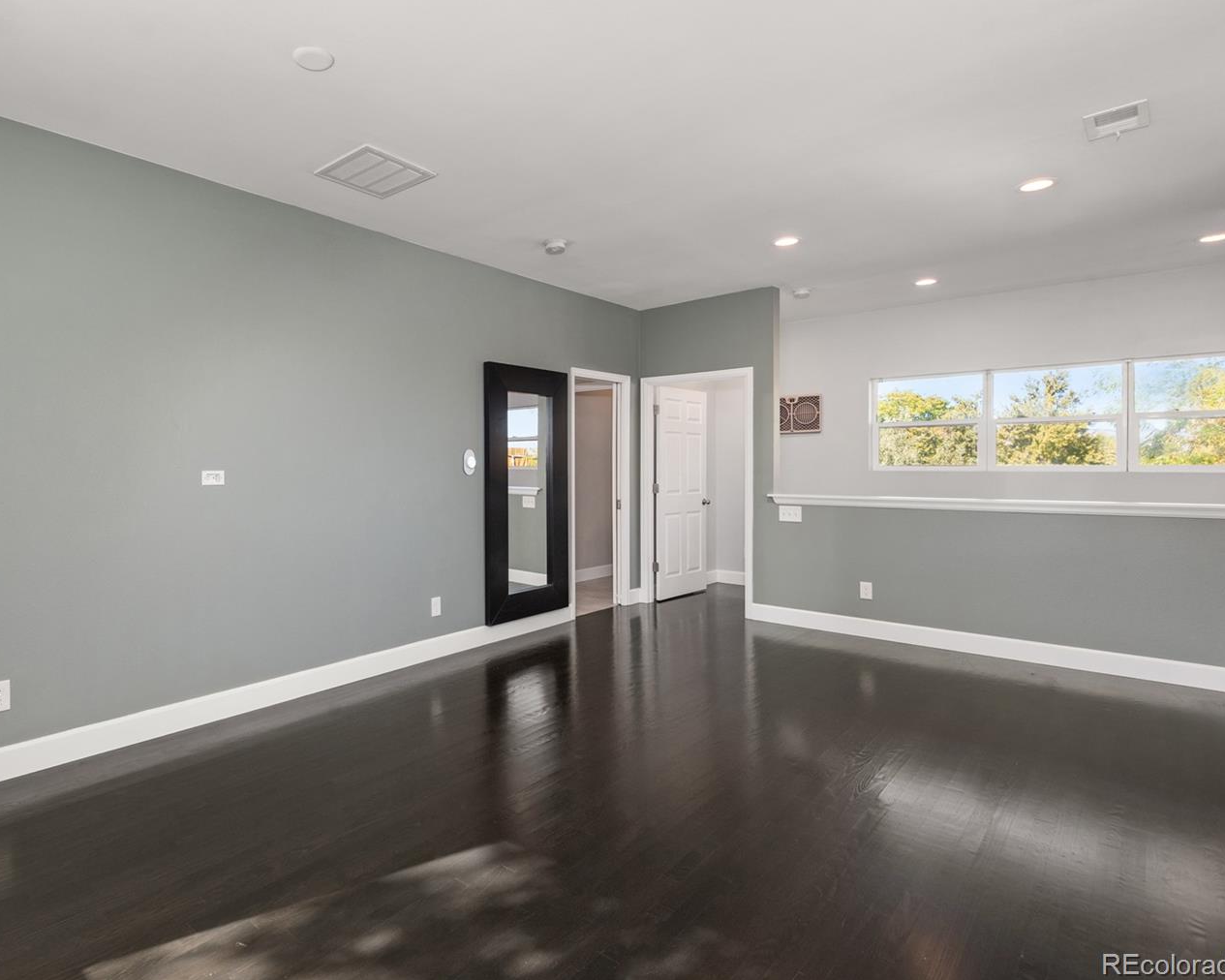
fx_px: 689
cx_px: 484
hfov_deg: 82.2
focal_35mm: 19
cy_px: 468
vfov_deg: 70.8
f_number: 8
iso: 400
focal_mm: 16
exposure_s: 1/6
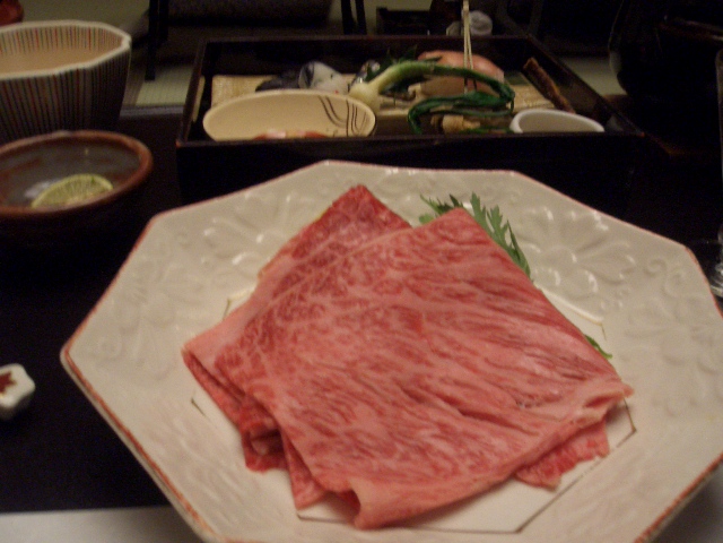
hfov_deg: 51.4
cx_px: 362
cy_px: 272
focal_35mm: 36
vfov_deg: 39.7
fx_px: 752
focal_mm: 4.8
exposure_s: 1/40
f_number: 4
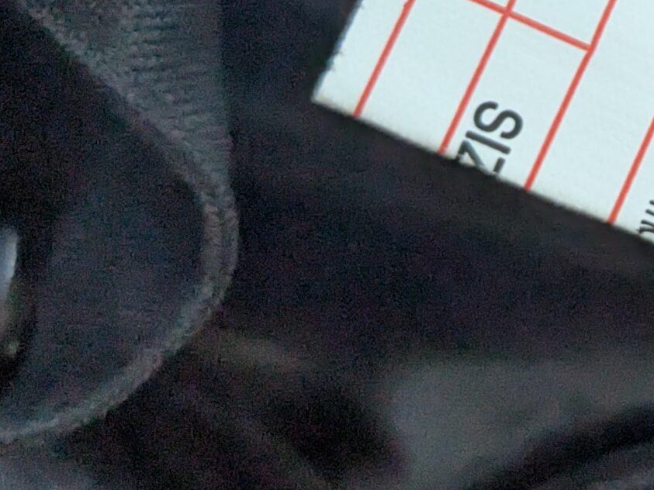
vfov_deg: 17.4
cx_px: 918
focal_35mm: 82
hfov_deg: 21.0
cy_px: -50
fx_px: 1549
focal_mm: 4.38
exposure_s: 1/99.9
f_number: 1.73
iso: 748
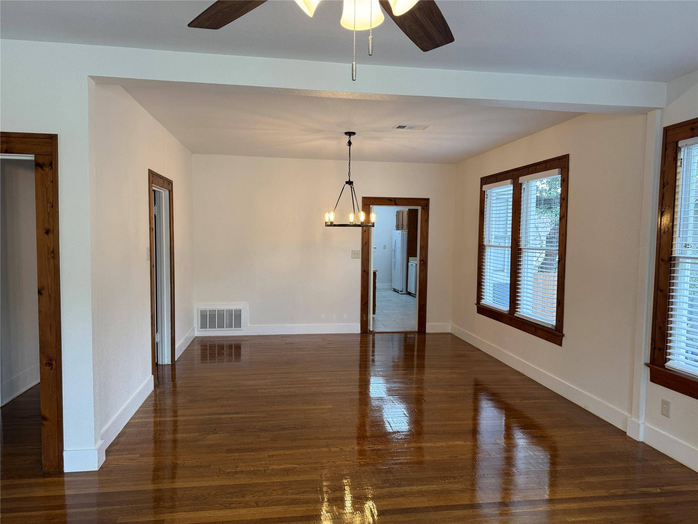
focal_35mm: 24
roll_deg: -0.5
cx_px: 349
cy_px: 262
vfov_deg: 56.8
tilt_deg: -4.3
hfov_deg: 71.6
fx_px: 484
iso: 100
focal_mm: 6.76
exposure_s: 1/120
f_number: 1.78
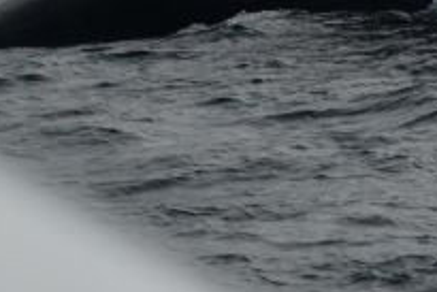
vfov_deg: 3.2
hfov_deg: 4.8
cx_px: 433
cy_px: 52
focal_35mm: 429
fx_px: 5211
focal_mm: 110
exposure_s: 1/8000
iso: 360
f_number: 5
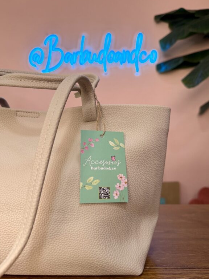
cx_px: 106
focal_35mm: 25
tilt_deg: +2.9
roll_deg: +0.0
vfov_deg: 69.4
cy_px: 140
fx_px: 201
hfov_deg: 54.9
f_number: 1.78
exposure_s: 1/199
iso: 125
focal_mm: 6.76
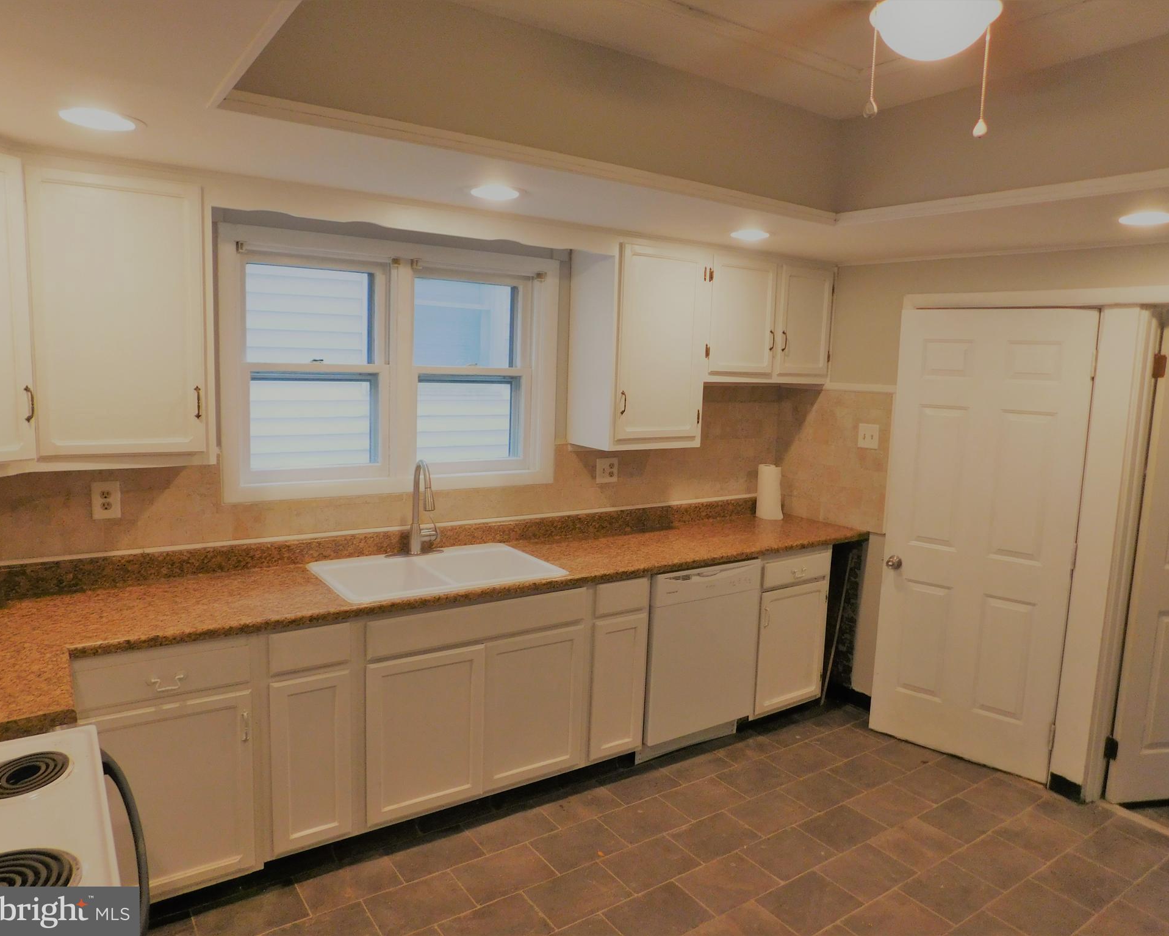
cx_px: 612
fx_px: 830
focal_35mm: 24
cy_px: 468
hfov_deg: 70.2
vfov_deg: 58.8
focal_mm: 4
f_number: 3
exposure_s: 1/30
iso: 200
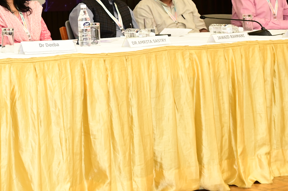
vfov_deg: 13.5
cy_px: -66
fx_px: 775
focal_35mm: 97
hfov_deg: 19.3
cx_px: -96
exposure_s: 1/125
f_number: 4
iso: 1600
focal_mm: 31
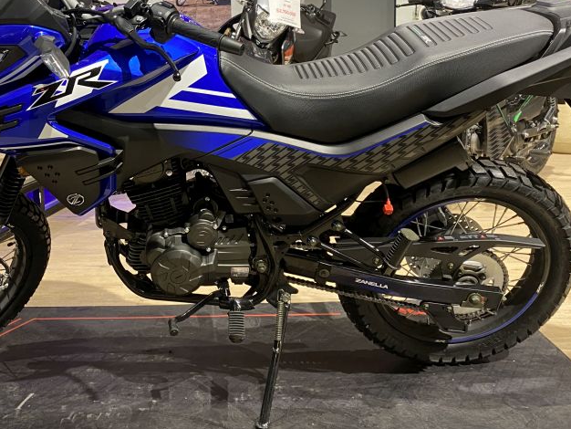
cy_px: 111
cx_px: 192
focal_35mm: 44
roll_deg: +1.4
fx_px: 726
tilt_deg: -7.1
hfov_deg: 42.4
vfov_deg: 32.3
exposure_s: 1/50
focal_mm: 4.25
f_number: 1.8
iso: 250
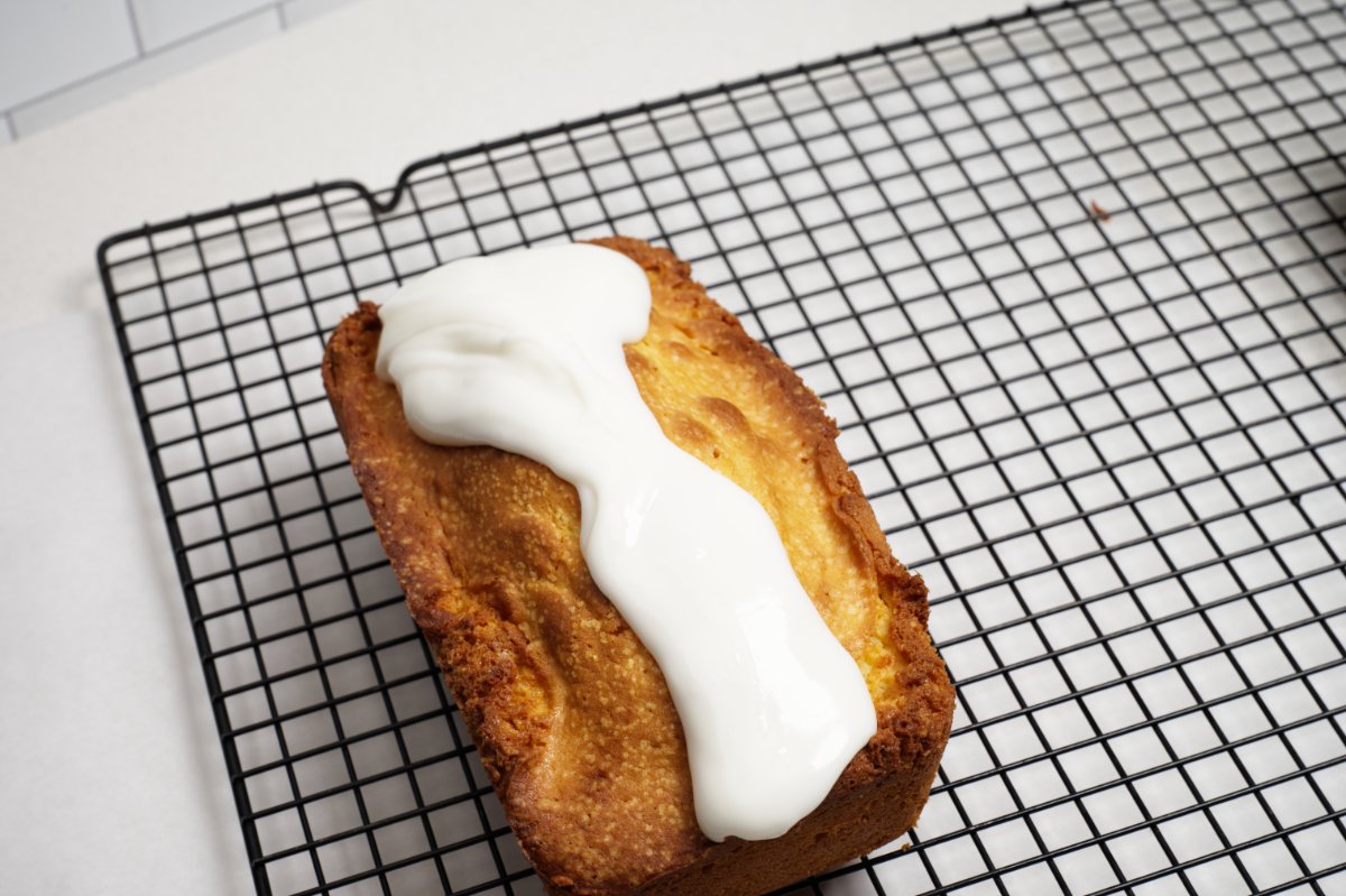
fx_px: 2354
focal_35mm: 63
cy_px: 448
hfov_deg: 31.9
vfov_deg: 21.6
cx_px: 673
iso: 100
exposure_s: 1/100
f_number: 10
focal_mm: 63
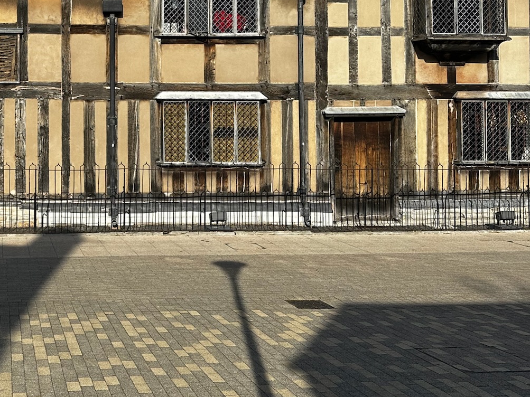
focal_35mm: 49
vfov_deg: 29.2
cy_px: 102
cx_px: 76
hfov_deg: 37.0
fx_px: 750
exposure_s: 1/3717
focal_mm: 6.86
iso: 80
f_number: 1.78
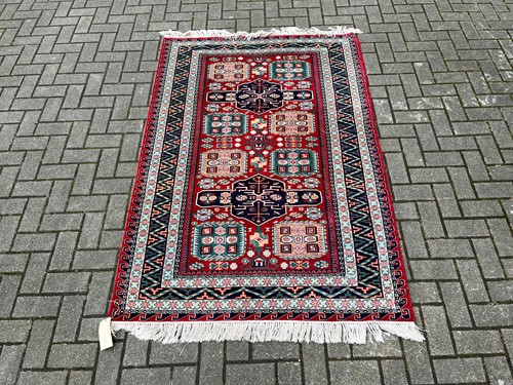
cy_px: 192
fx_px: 385
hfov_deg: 67.3
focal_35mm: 26
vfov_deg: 53.1
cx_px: 256
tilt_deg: -57.9
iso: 40
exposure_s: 1/274
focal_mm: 5.1
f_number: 1.6
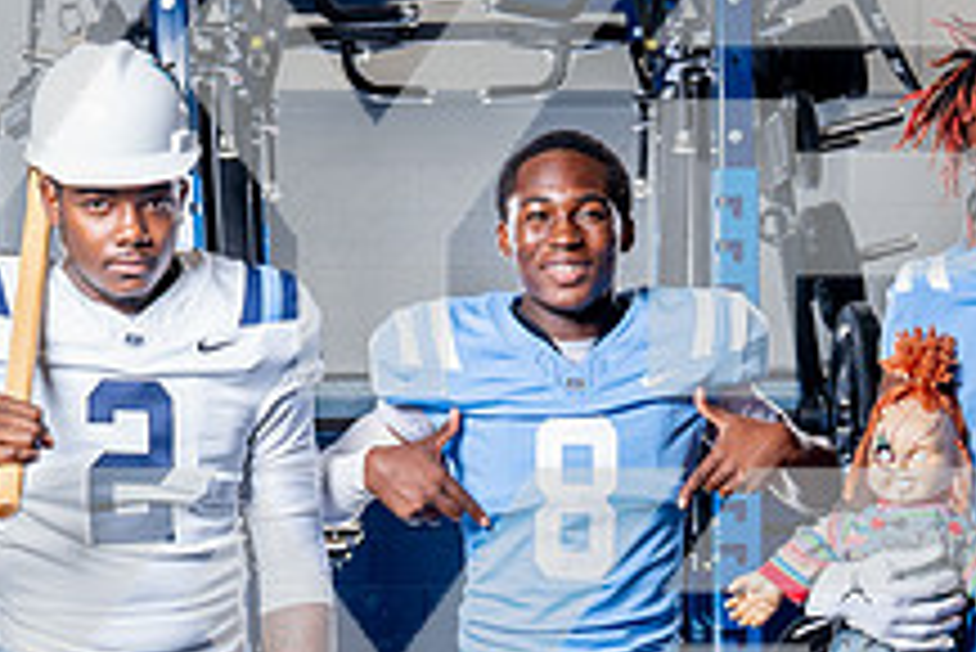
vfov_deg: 17.4
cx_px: 576
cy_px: 708
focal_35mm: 76
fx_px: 2062
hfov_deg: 26.6
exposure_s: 1/250
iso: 100
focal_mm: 28
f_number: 4
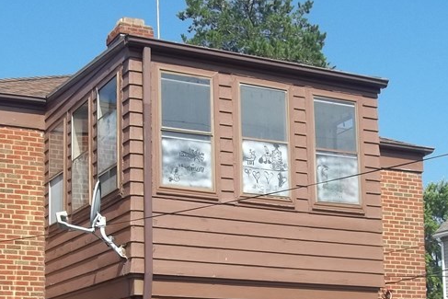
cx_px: 196
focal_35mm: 70
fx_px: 871
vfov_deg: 18.8
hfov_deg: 28.8
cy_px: 313
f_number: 8.8
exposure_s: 1/100
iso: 64
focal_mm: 5.7
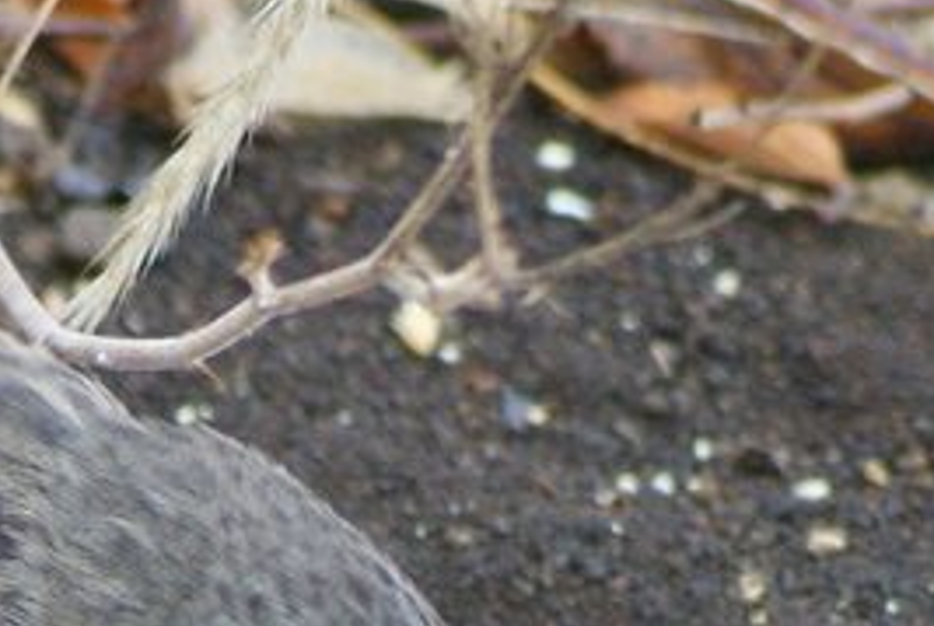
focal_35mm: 1008
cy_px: 783
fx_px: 26195
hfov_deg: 2.0
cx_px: -224
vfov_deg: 1.4
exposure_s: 1/160
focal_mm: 200
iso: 400
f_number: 5.6
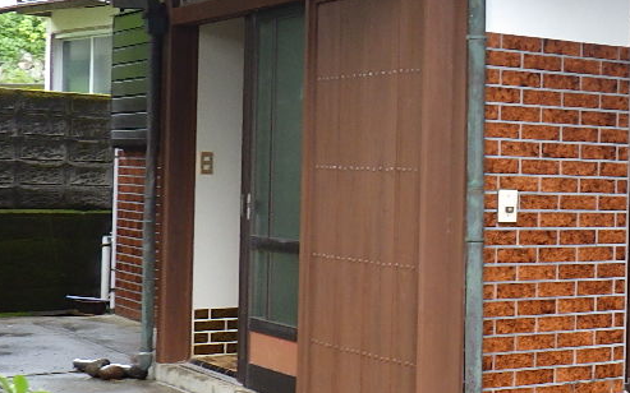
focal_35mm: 77
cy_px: 202
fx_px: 1322
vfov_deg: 16.9
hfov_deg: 25.0
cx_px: 688
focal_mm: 5
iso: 125
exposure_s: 1/80
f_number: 3.5
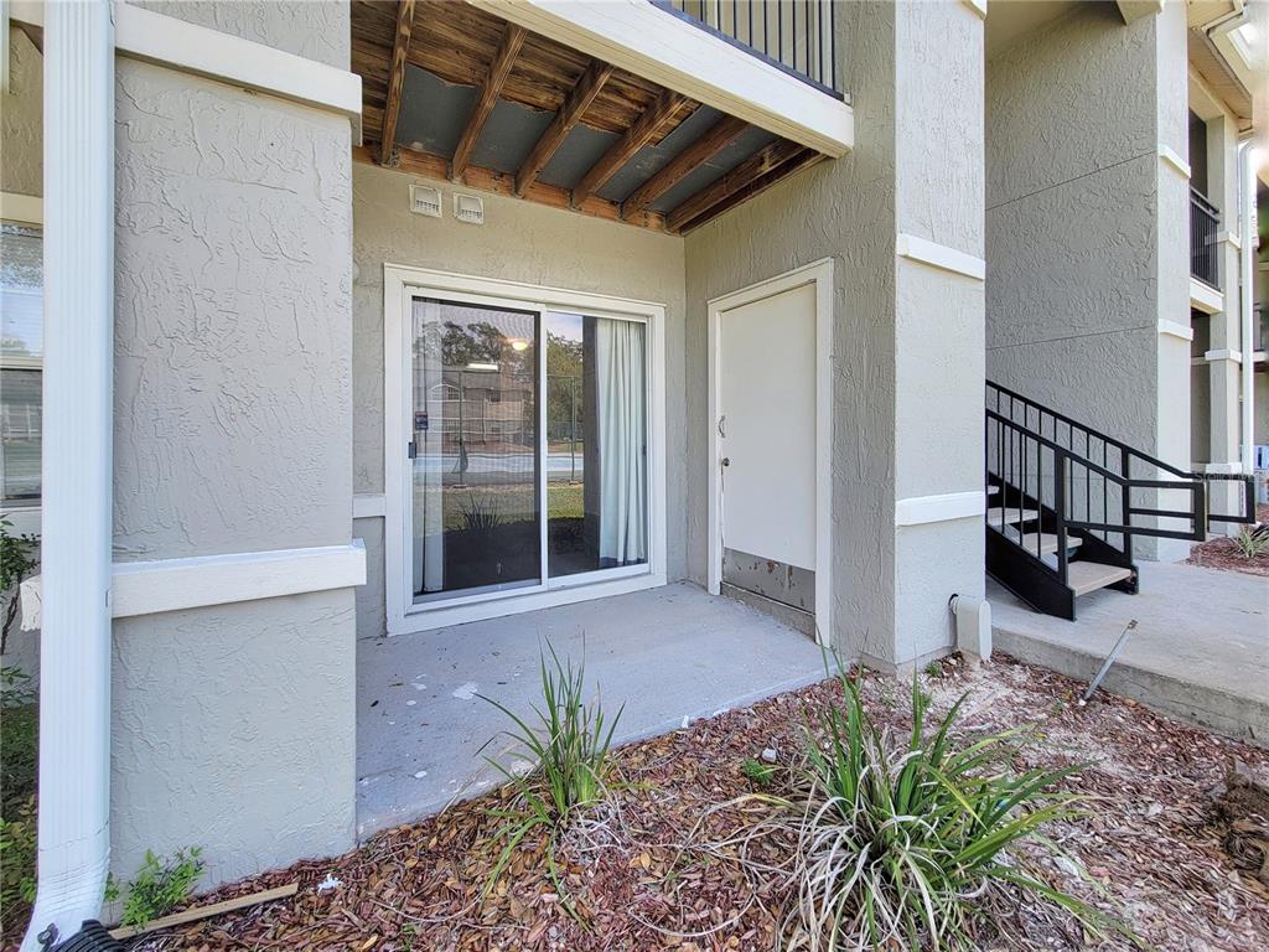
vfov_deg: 89.9
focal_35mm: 13
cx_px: 634
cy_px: 476
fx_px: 477
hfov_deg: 106.2
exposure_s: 1/209
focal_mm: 2.2
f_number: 2.2
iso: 50
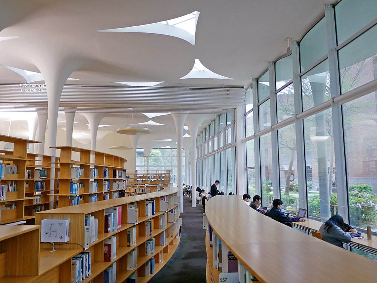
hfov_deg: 63.4
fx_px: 305
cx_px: 188
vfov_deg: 49.8
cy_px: 142
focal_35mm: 28
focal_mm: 14
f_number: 2.5
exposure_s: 1/60
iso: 500
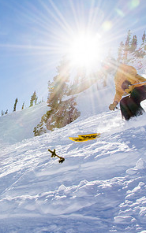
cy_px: 86
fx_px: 344
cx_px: 49
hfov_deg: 23.9
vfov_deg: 37.3
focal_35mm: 54
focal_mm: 18
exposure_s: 1/320
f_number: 14
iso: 160
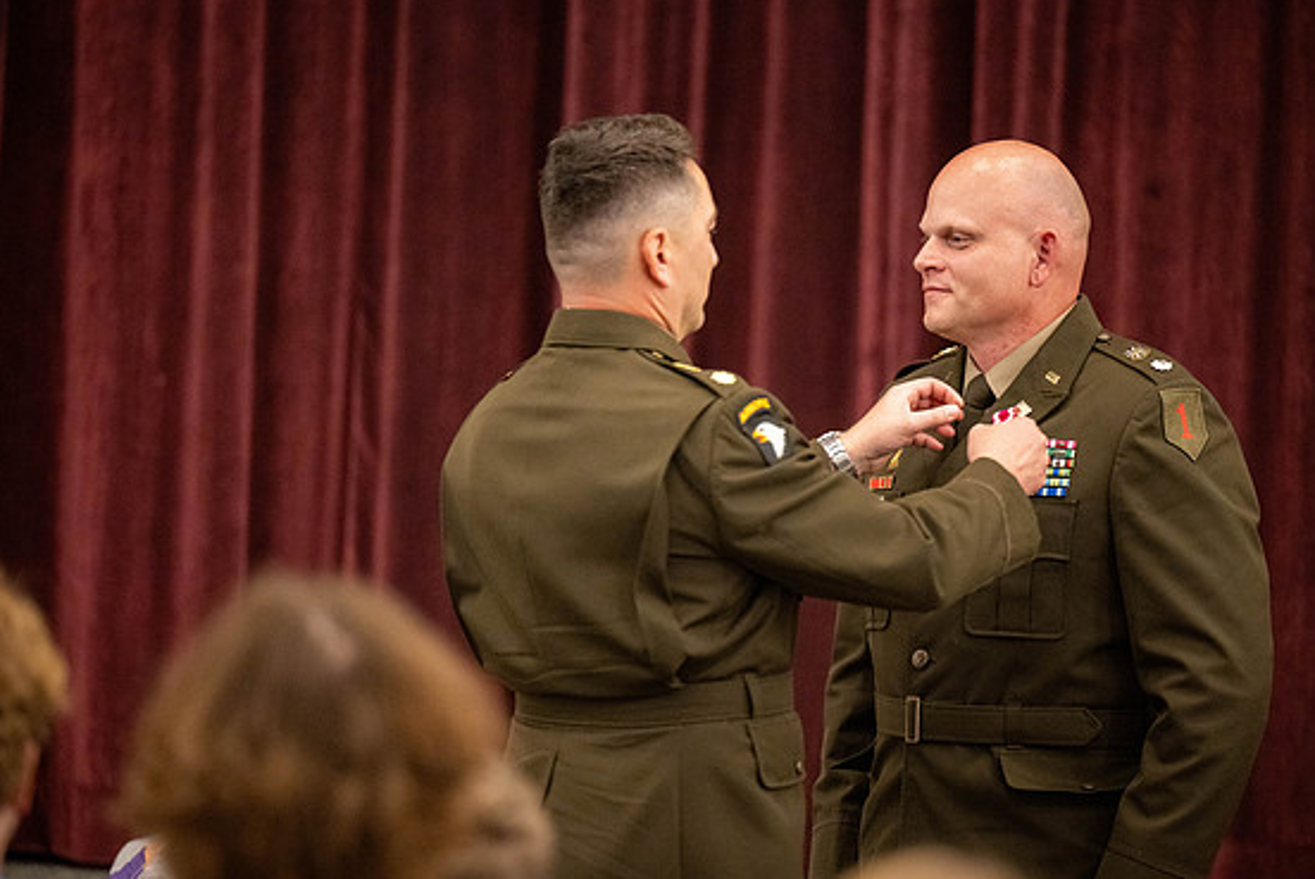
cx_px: 655
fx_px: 7677
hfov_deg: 9.8
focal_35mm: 210
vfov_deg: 6.6
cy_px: 447
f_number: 2.8
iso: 5000
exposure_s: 1/200
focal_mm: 200
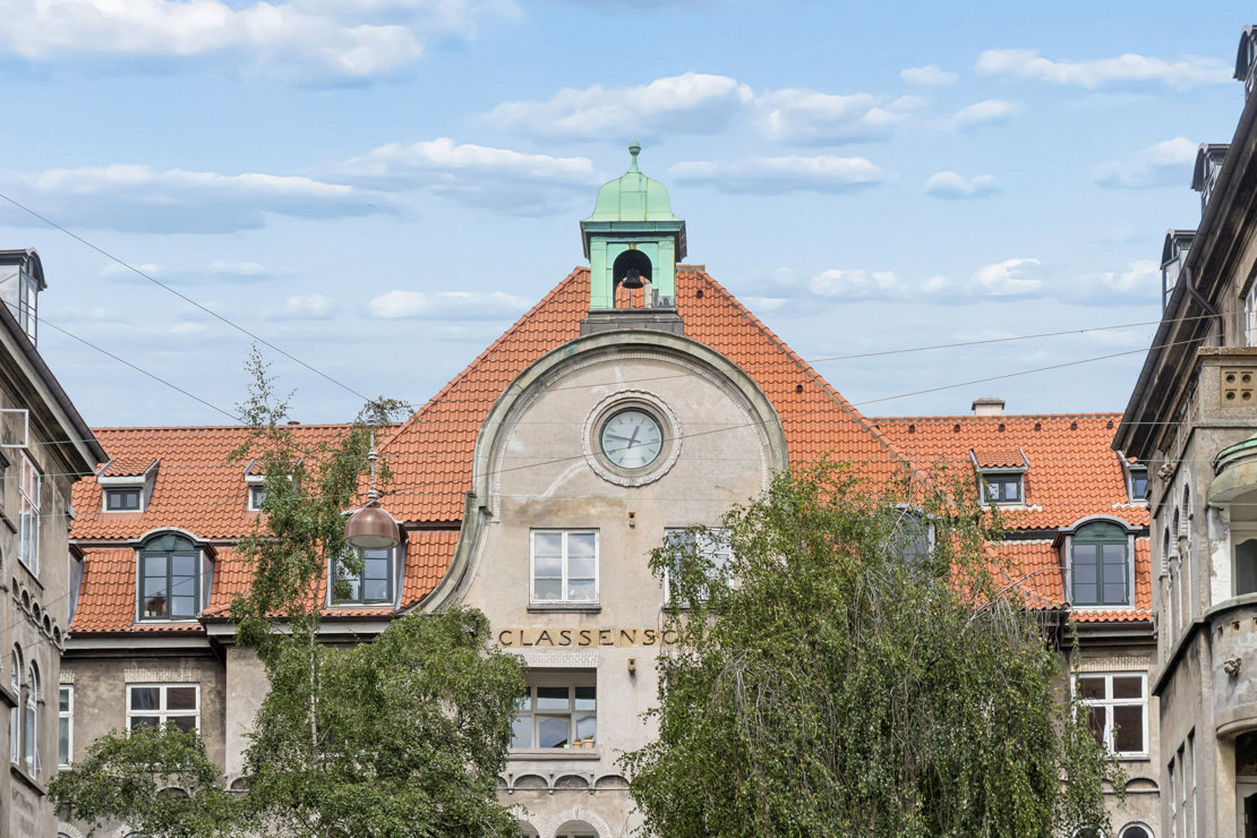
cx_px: 628
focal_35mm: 92
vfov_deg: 14.9
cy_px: 419
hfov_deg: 22.3
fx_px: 3195
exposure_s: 1/2000
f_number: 4
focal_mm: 61
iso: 200
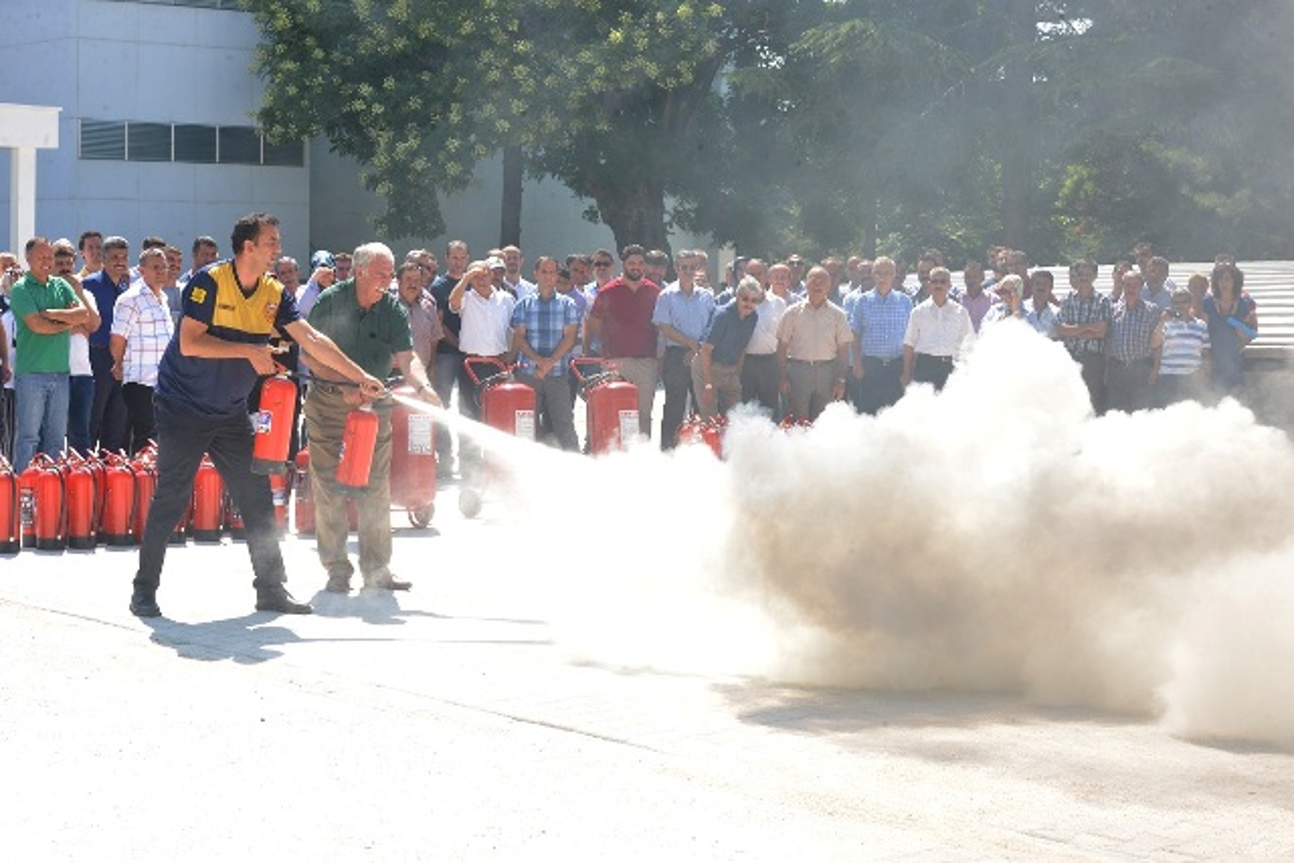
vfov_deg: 19.5
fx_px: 2517
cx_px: 647
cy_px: 432
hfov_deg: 28.8
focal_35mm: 70
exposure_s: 1/200
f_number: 16
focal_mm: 70
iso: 800
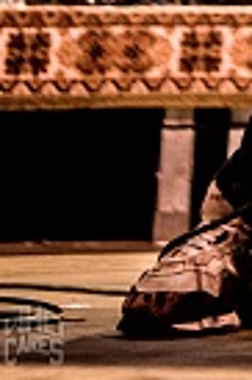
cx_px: 649
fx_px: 2768
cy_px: -607
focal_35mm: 263
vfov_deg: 7.2
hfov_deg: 5.0
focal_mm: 50
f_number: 2.8
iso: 1000
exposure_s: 1/100
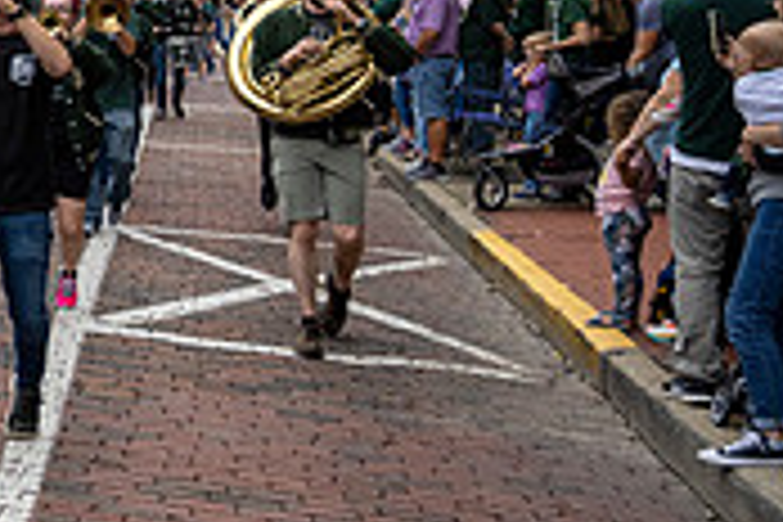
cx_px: -486
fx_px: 1740
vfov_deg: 16.8
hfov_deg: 20.5
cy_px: 25
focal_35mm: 80
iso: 1000
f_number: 4
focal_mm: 24
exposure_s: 1/1600
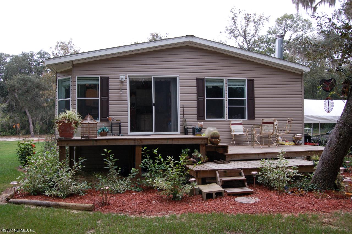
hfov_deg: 62.0
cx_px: 176
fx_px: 293
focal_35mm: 30
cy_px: 117
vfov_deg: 43.5
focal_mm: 20
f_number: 5.6
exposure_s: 1/125
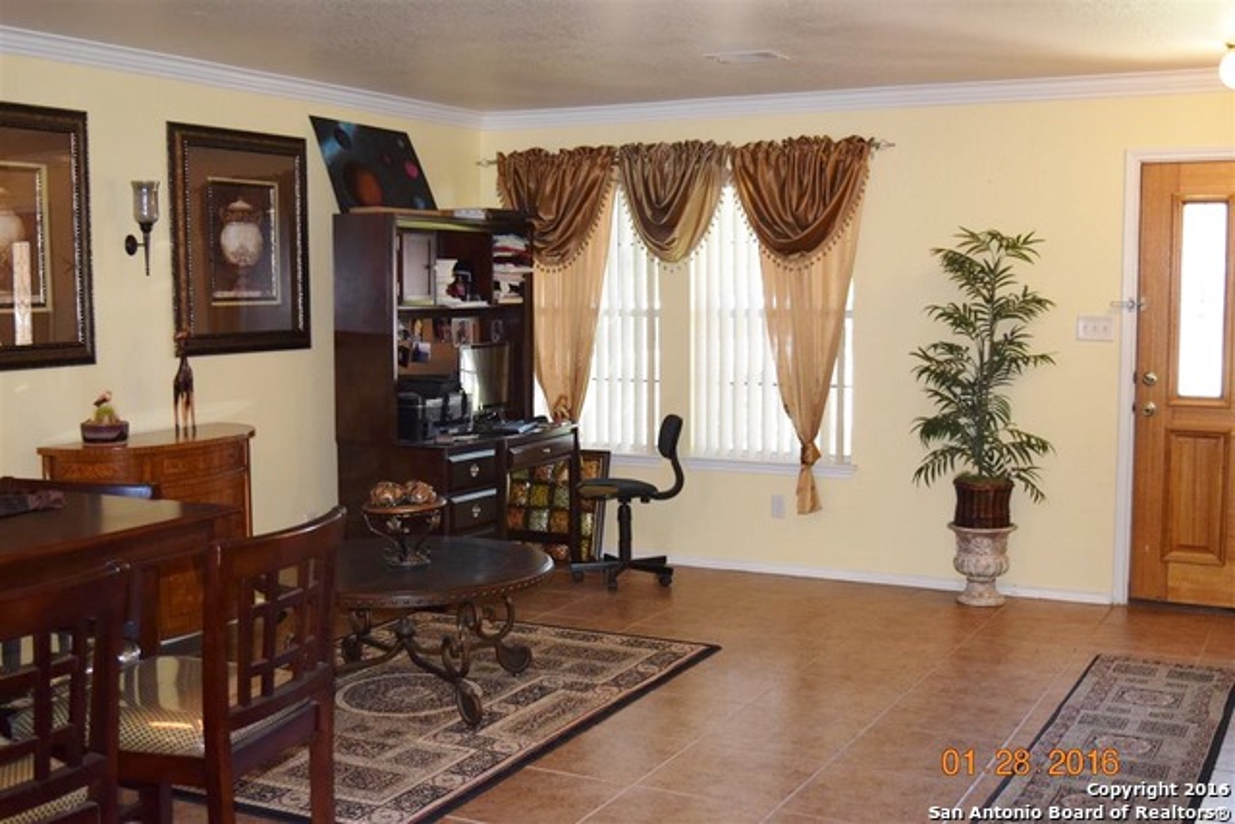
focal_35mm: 42
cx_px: 618
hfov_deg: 46.4
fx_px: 1441
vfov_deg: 31.9
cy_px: 412
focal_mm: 28
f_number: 4.2
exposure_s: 1/60
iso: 1100
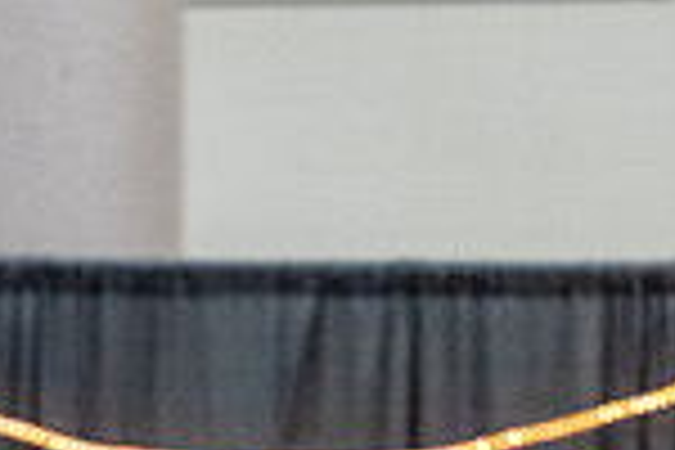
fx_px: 14511
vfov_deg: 1.8
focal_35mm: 774
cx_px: 126
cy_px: 862
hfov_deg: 2.7
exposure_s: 1/320
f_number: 2.8
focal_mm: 200
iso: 12800
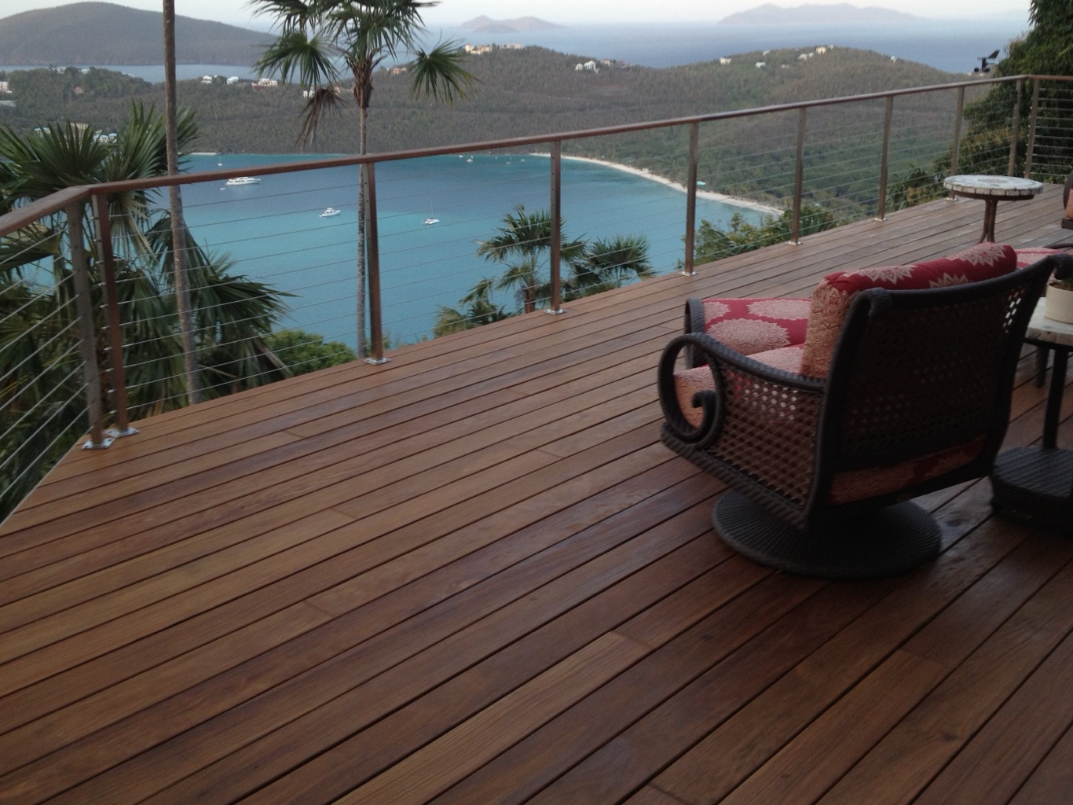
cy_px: 337
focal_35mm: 41
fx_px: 1271
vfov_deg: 35.0
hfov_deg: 45.8
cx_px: 547
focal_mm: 4.28
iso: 50
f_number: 2.4
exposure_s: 1/60
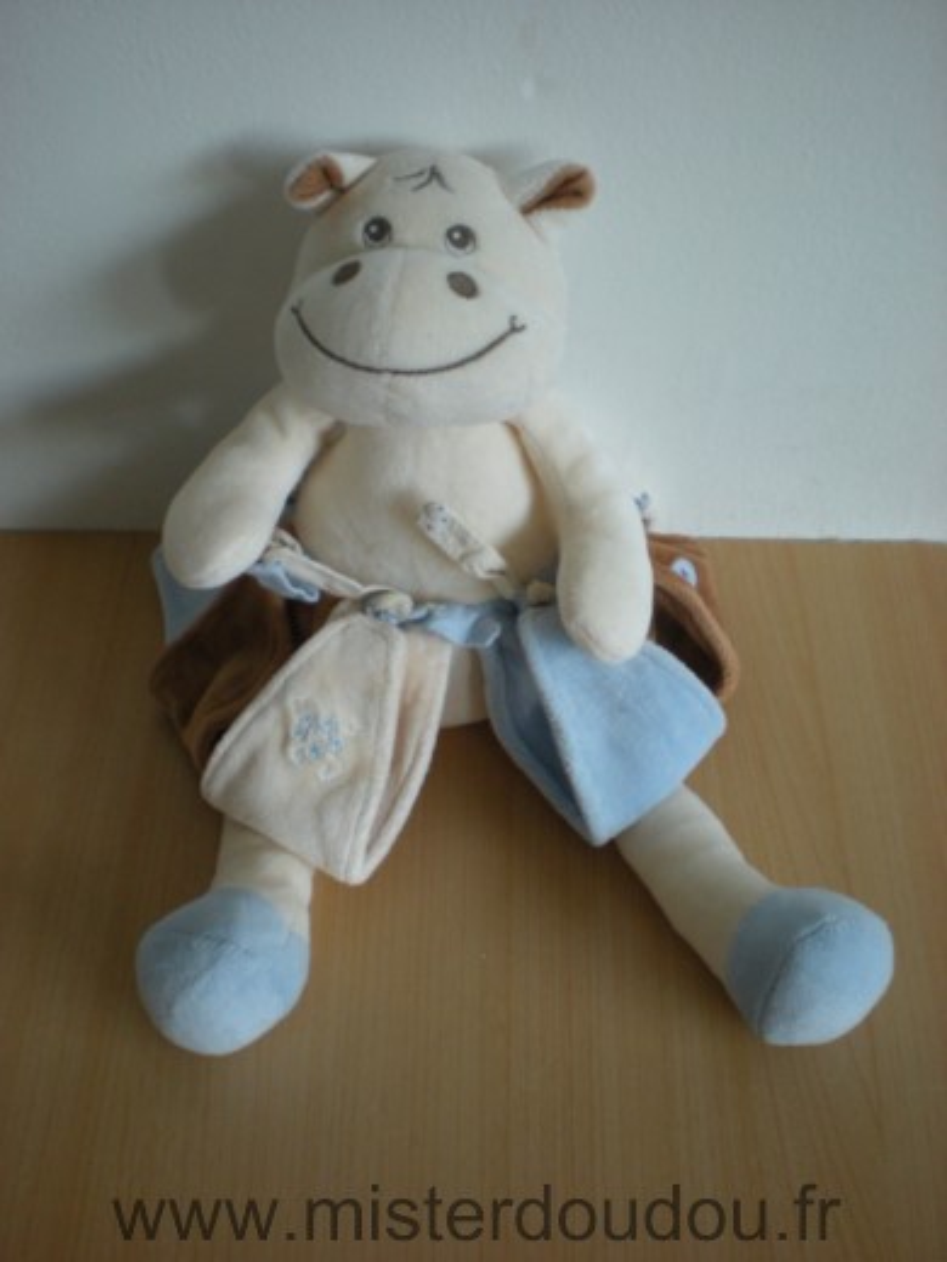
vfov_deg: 49.0
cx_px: 474
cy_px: 631
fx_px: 1386
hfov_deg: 37.7
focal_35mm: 38
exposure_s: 1/30.7
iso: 200
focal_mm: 6.3
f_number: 3.1
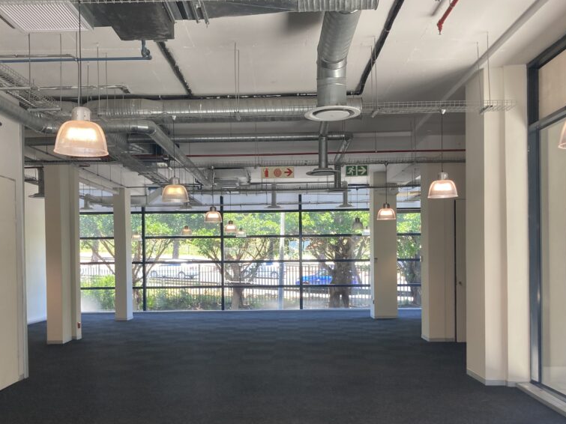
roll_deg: +0.9
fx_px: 621
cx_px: 264
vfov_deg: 37.5
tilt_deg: -1.0
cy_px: 262
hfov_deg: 48.9
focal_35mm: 38
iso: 80
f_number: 1.8
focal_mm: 3.99
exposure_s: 1/100
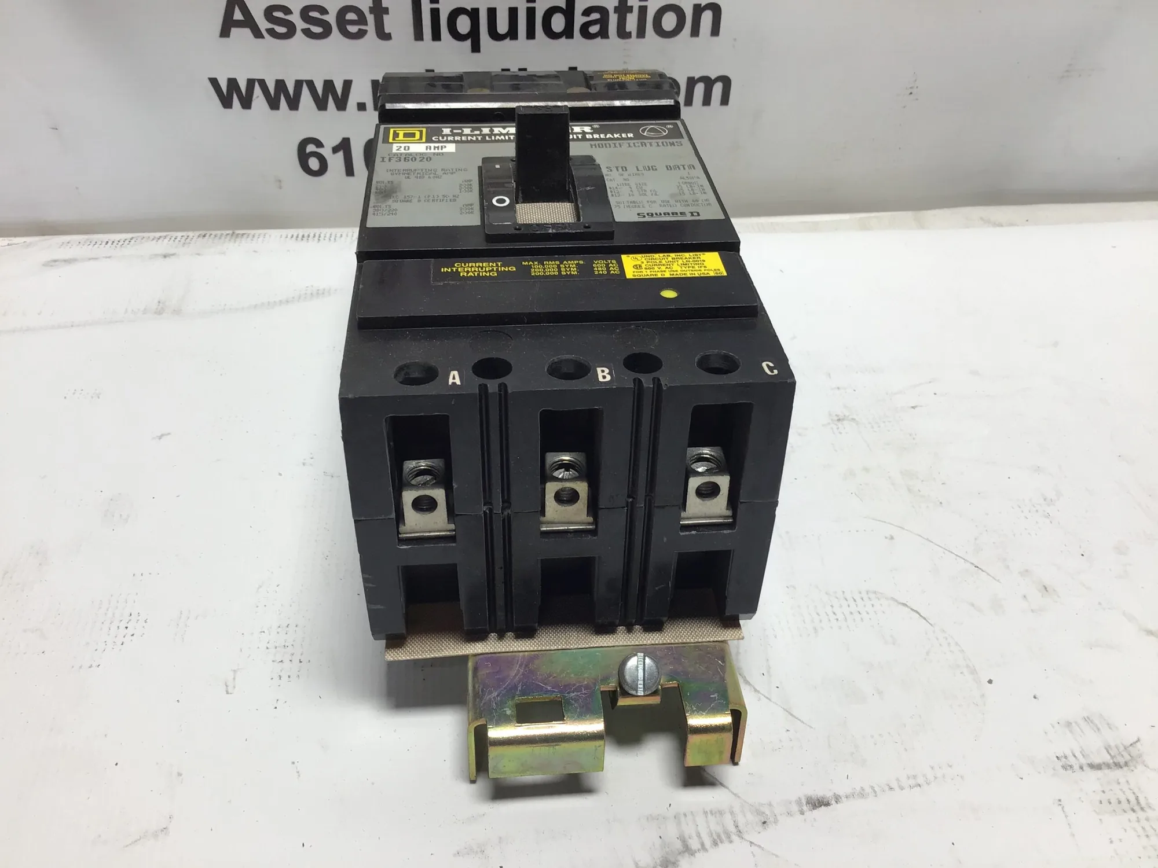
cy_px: 434
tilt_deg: -39.1
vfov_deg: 45.4
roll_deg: -3.6
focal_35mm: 31
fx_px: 1037
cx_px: 579
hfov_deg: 58.4
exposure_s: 1/120
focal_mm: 3.3
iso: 25
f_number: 2.4
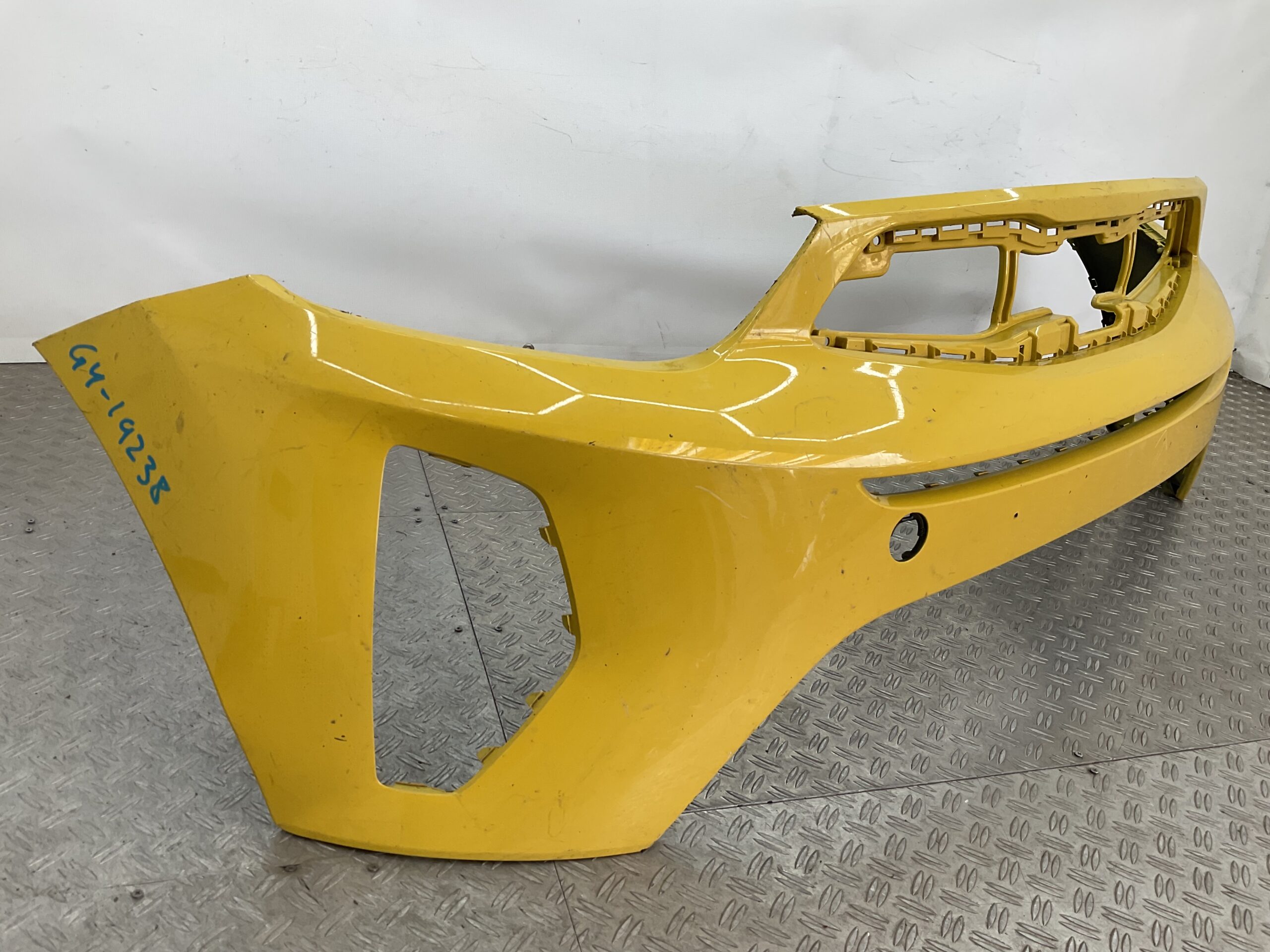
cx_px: 635
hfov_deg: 61.7
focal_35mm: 29
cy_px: 476
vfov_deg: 48.2
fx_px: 1064
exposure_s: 1/169
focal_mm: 3
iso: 16
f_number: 1.8
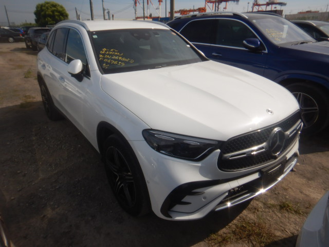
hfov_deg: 71.6
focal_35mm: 24
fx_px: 228
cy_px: 124
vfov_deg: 56.8
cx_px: 164
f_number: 2.8
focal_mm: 4.3
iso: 125
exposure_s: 1/800
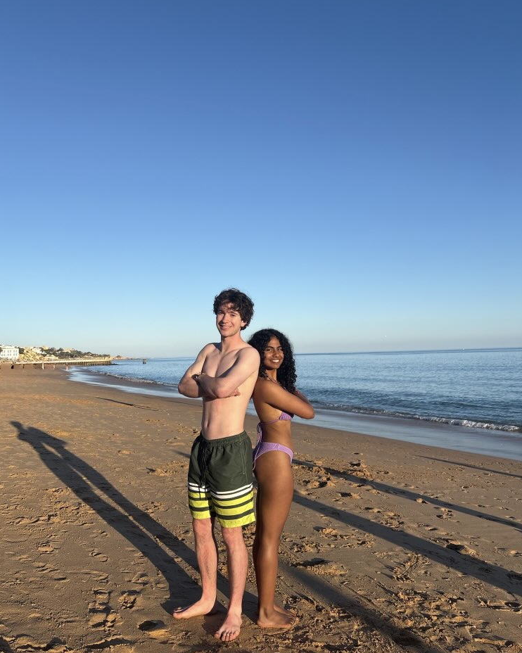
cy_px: 296
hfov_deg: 51.5
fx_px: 541
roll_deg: +1.8
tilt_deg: +6.9
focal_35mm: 28
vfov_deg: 62.1
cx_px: 257
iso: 50
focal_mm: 5.96
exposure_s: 1/2985
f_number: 1.6
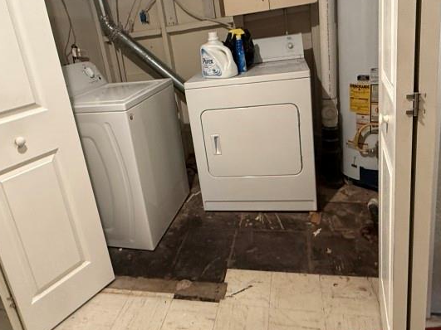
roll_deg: +7.1
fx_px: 344
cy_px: 122
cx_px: 202
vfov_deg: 50.8
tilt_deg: -16.5
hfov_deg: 65.2
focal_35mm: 27
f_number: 2.2
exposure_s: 1/60
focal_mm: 2.22
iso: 320
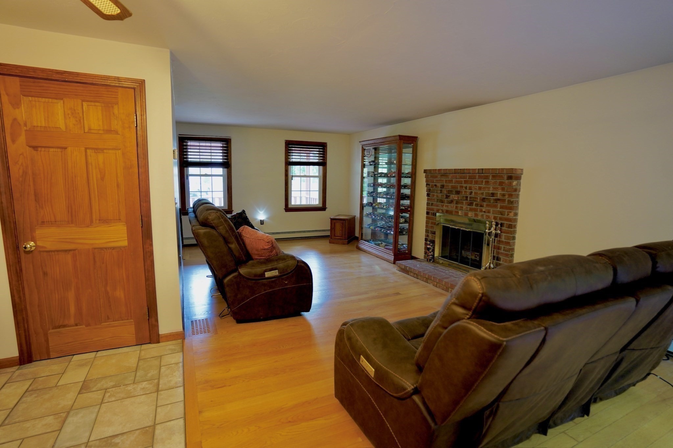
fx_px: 318
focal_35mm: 17
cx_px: 336
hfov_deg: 93.3
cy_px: 224
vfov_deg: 70.4
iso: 500
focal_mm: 17
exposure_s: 1/30
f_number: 2.8
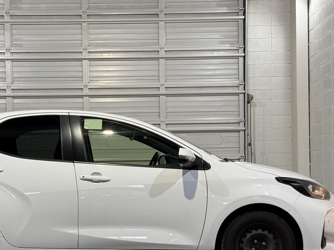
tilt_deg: +0.1
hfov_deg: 27.6
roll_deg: +0.7
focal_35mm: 70
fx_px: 675
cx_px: 115
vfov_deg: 20.9
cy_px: 177
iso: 50
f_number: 1.78
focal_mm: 6.76
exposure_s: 1/60
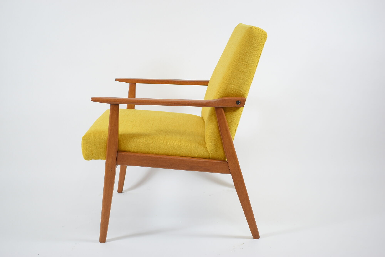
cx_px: 192
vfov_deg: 29.9
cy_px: 128
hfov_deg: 43.6
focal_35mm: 45
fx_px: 482
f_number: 4.2
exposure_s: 1/15
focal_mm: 30
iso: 100
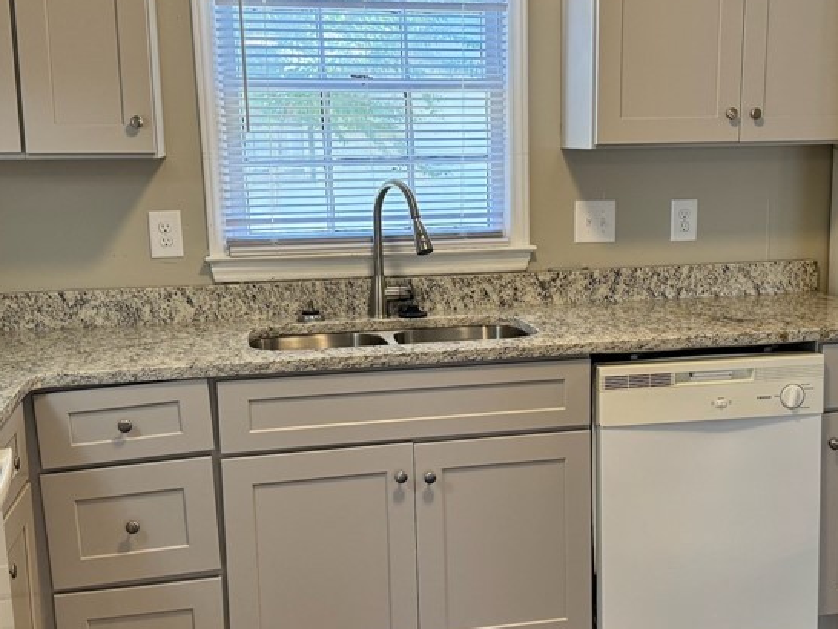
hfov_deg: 41.9
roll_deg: +0.4
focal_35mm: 45
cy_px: 322
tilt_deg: -11.0
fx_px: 1090
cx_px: 483
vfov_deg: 32.2
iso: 200
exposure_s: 1/120
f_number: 1.78
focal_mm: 6.76
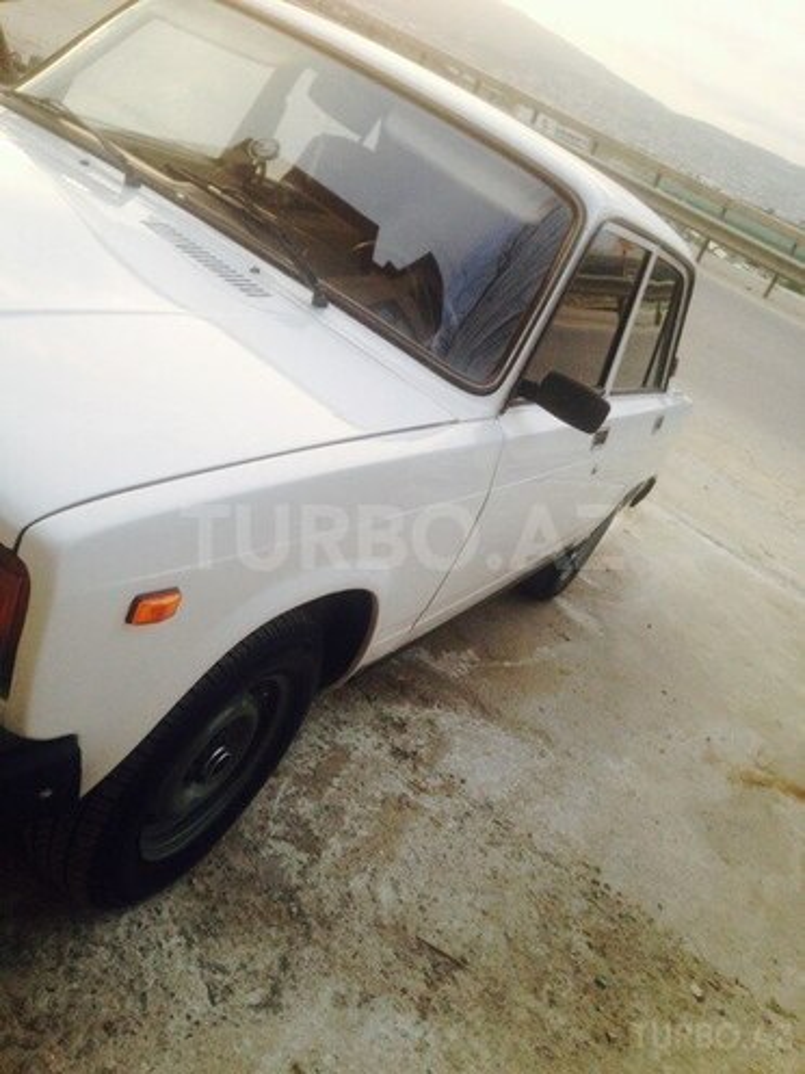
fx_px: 1023
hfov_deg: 42.9
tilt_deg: -25.1
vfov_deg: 55.4
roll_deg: -27.2
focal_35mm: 33
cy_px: 537
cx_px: 402
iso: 50
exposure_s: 1/60
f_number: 2.4
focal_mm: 4.12
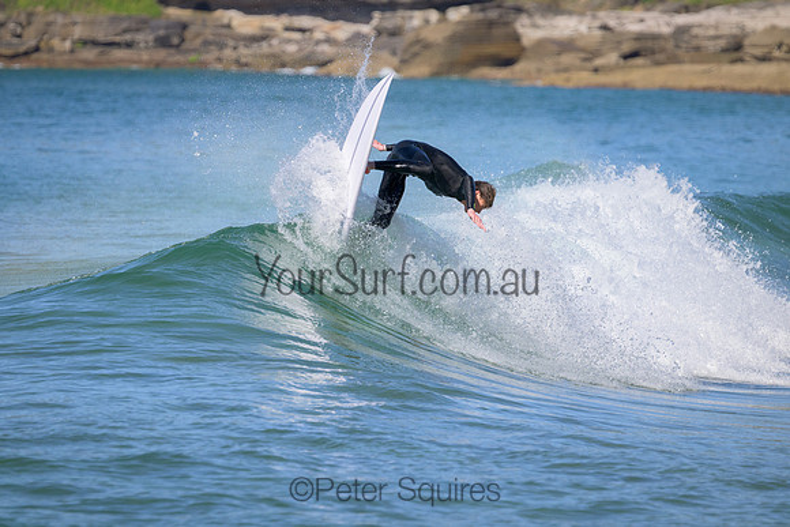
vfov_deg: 2.4
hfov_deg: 3.6
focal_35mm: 580
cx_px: 395
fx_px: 12730
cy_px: 264
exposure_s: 1/2000
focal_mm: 580
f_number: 11
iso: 900
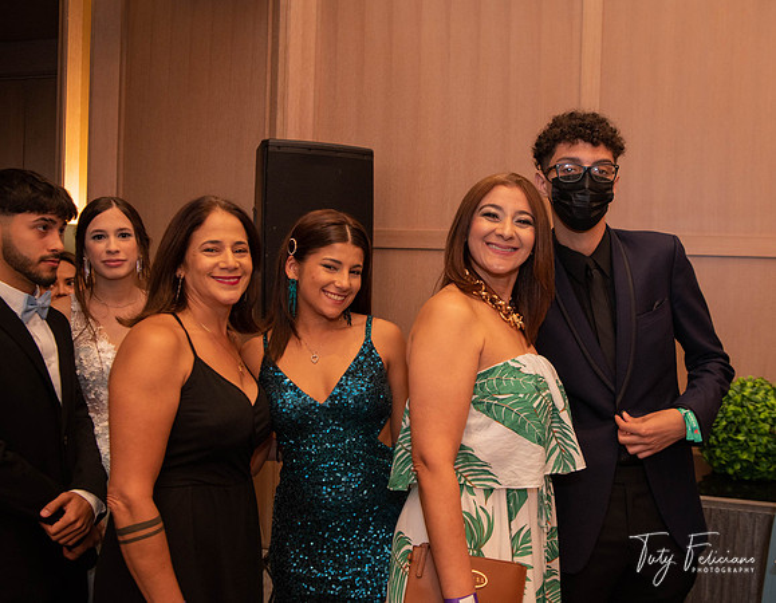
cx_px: 455
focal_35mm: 33
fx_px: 754
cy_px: 303
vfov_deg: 43.6
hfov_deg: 54.2
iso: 800
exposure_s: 1/60
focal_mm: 29
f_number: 4.5
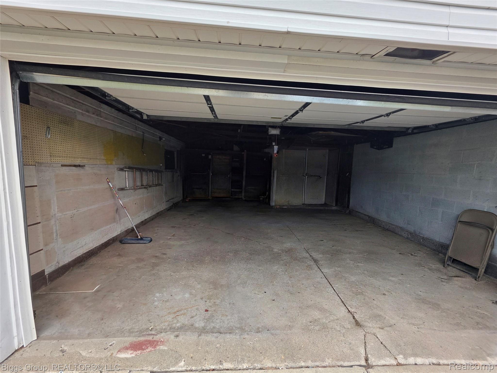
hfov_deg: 106.2
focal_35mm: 13
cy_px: 186
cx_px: 248
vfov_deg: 89.9
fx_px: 187
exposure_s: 1/719
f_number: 1.9
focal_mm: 2.2
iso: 100
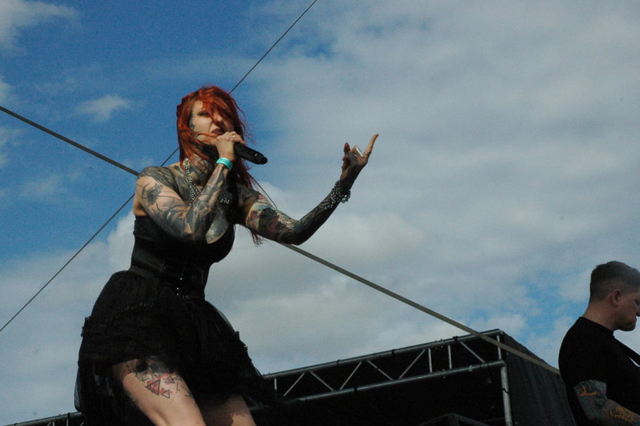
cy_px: 213
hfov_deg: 23.4
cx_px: 309
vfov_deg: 15.7
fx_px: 1545
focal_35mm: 87
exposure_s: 1/2000
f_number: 14
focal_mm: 48
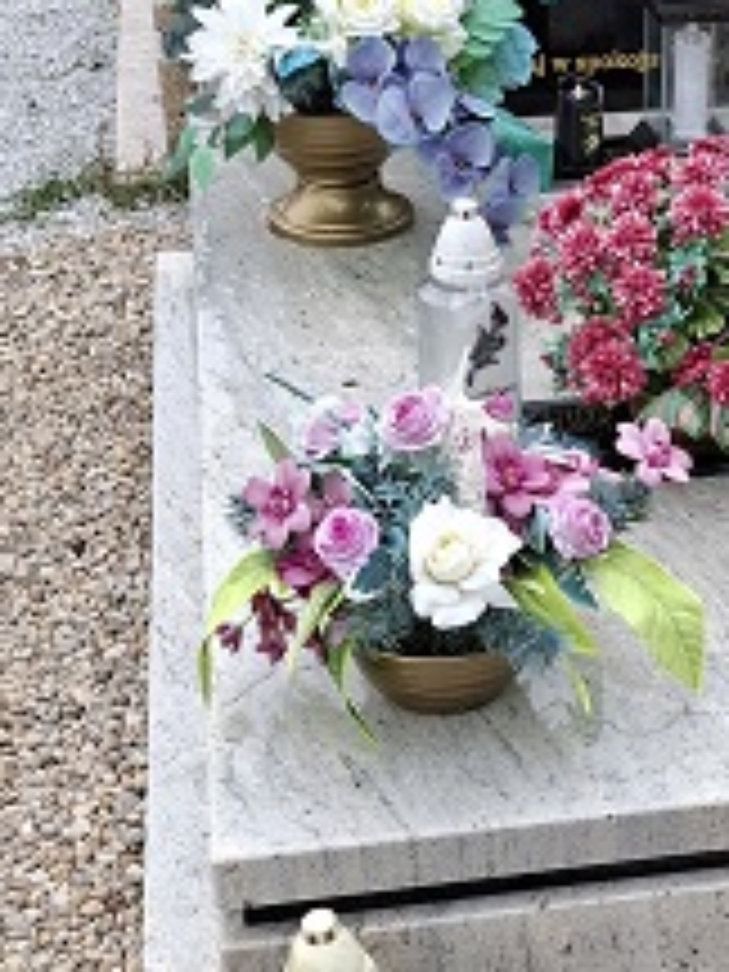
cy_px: 513
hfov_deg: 21.3
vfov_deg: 28.6
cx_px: 603
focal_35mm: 68
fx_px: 1909
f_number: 1.8
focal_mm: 5.54
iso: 50
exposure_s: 1/215
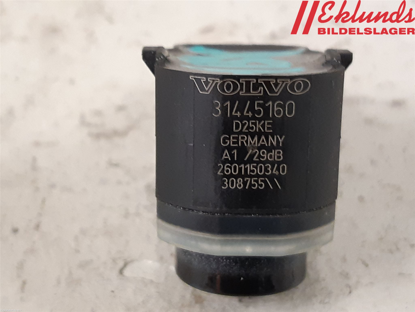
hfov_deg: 67.3
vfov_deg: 53.1
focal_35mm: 26
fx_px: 312
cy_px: 156
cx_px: 208
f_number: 1.7
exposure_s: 1/25
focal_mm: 3.93
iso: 250
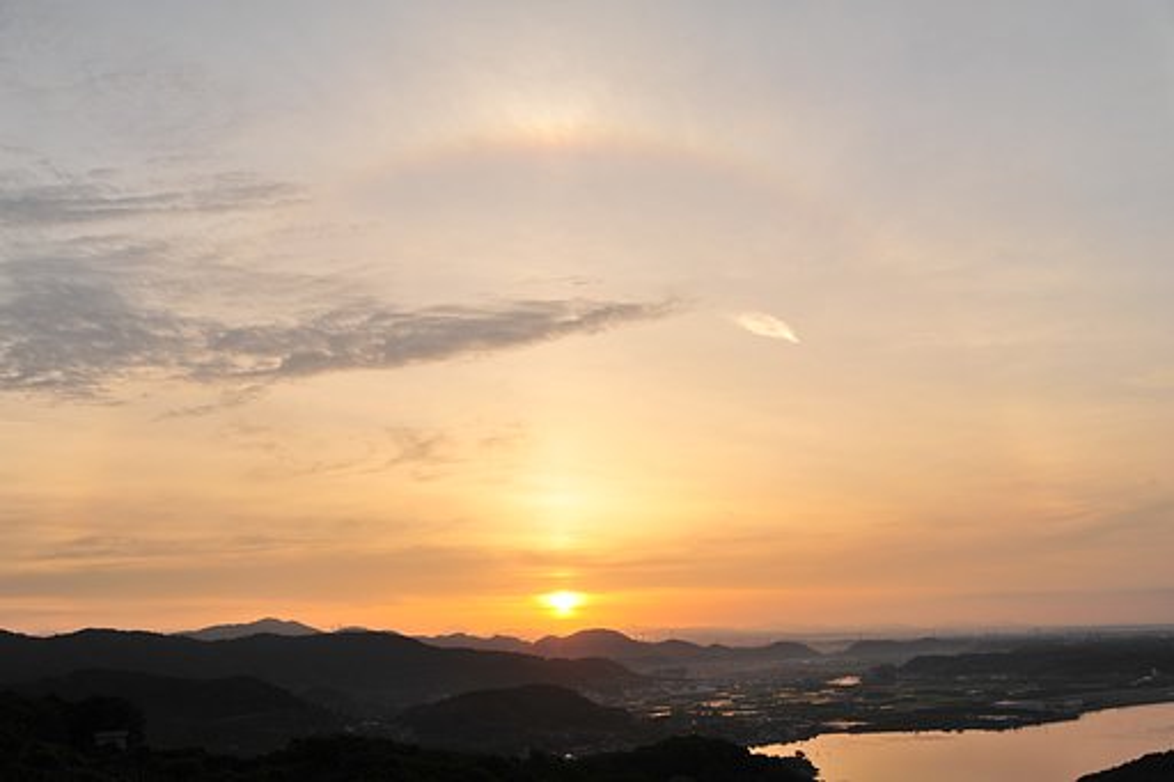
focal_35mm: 36
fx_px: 1174
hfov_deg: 53.1
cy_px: 391
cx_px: 587
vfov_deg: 36.8
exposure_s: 1/250
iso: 200
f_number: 5.6
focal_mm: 36
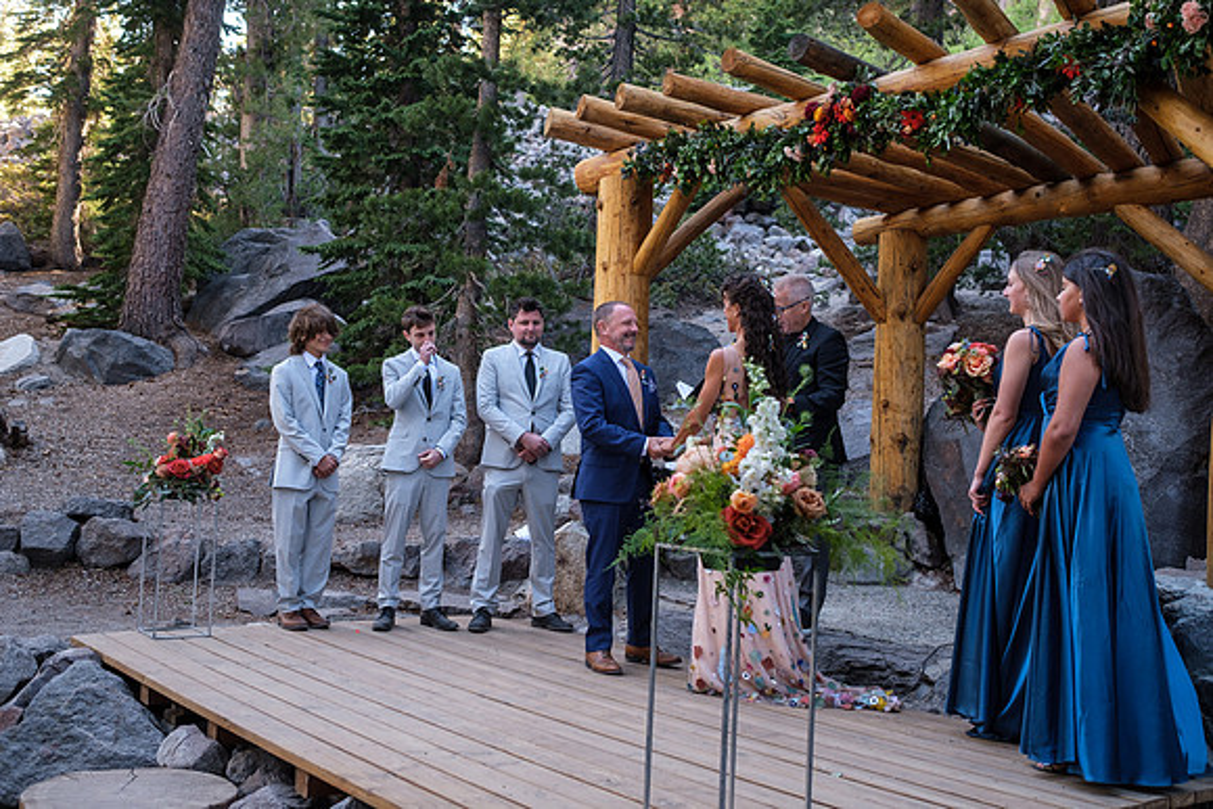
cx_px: 606
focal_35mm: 35
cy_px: 404
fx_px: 1180
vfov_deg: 37.9
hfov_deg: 54.4
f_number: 3.2
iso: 160
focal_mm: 23
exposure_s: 1/60
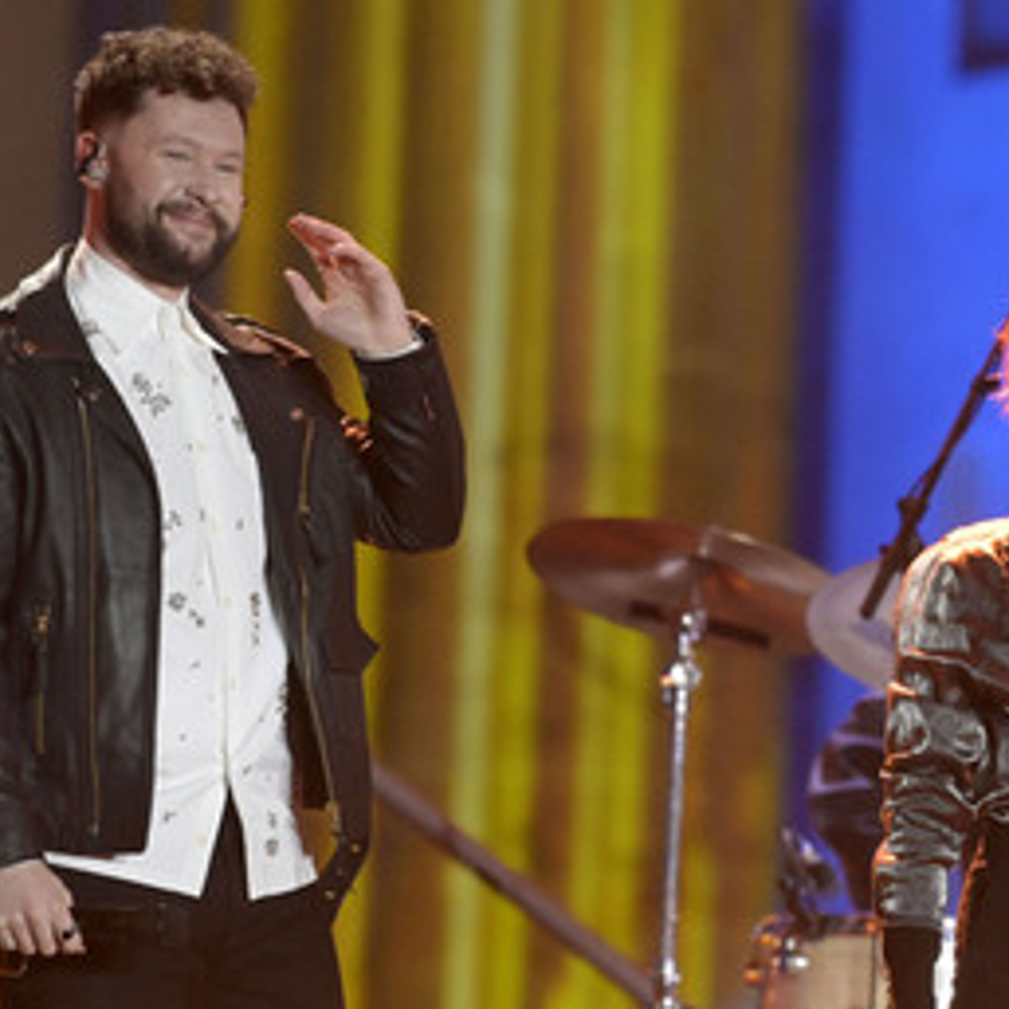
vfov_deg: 3.3
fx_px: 17676
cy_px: 558
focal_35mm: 536
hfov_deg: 3.3
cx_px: 681
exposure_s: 1/500
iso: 12800
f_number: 5.6
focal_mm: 360
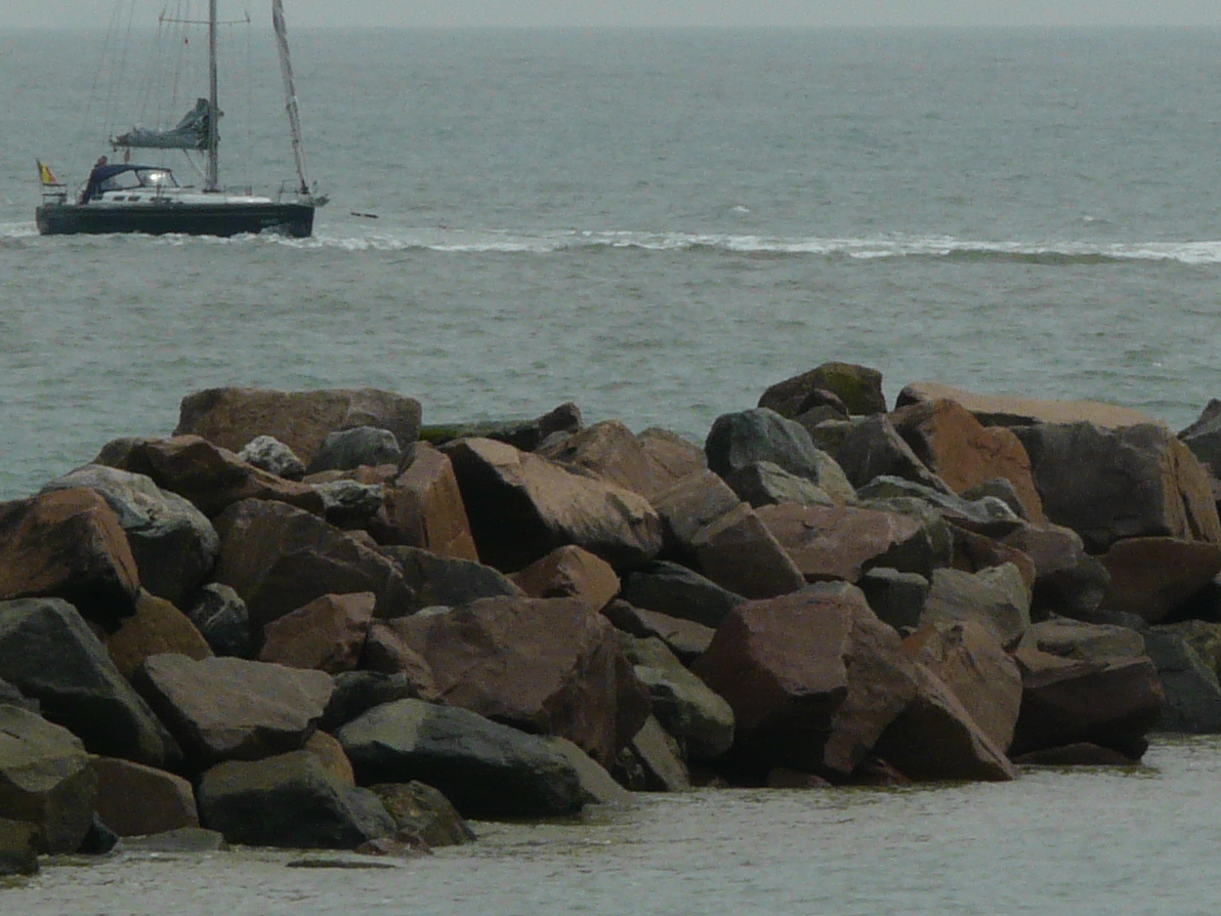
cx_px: 995
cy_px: 114
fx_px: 21556
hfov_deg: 3.2
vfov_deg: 2.4
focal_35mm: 611
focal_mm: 38.4
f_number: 8
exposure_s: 1/400
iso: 100
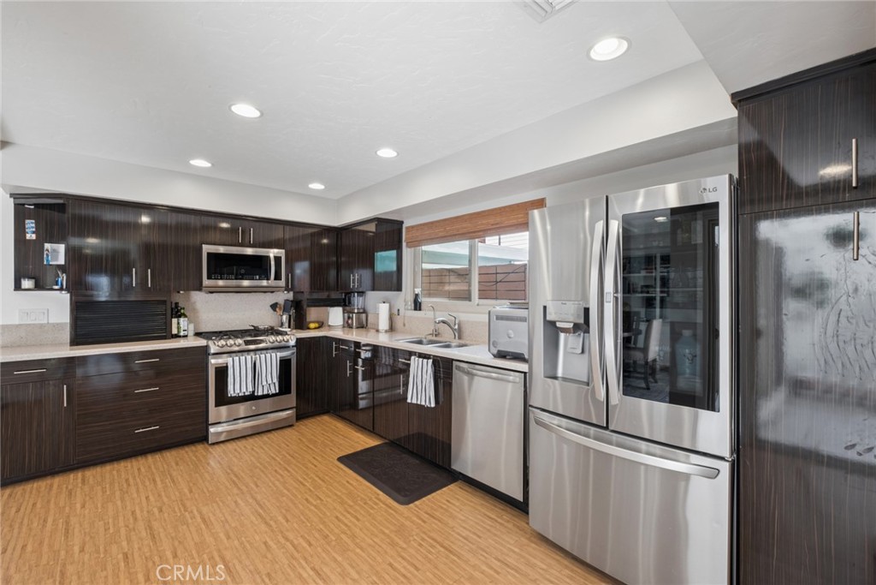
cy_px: 292
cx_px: 438
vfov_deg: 77.3
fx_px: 365
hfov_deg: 100.4
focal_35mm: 15
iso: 200
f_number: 8
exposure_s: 1/7
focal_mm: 10
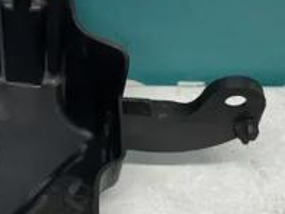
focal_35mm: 85
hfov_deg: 21.3
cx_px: -64
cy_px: 79
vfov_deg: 17.3
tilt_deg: -52.4
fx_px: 700
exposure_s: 1/100
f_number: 1.6
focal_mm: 4.2
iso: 100
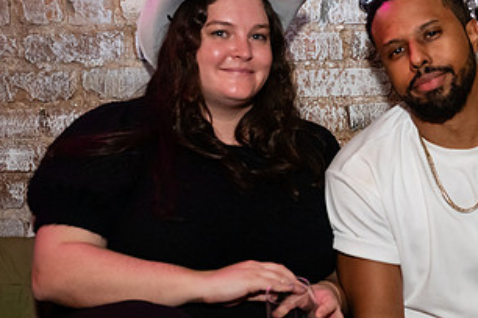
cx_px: 377
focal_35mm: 76
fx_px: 1009
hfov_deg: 26.2
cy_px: 178
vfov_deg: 17.9
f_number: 2.8
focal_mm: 38
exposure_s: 1/125
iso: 3200
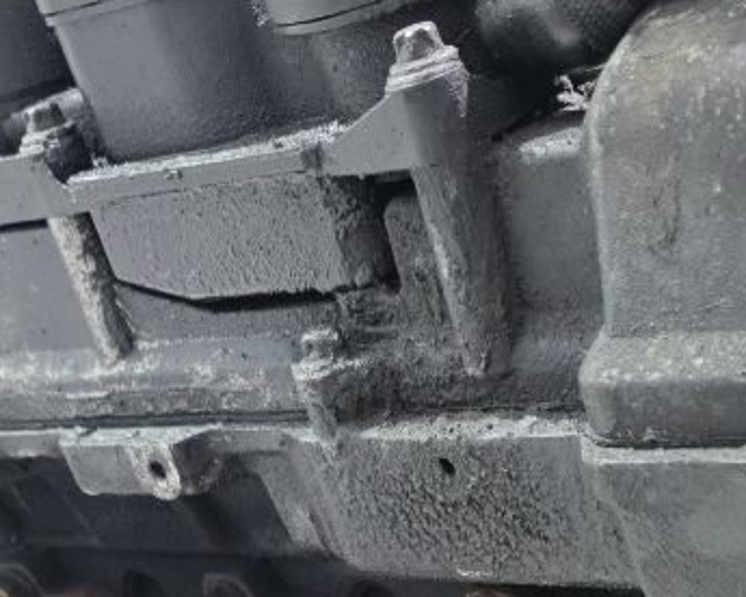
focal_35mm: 78
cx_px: 495
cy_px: 846
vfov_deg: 17.9
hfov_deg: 24.3
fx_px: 1722
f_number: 1.7
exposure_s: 1/100
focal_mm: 6.3
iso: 800
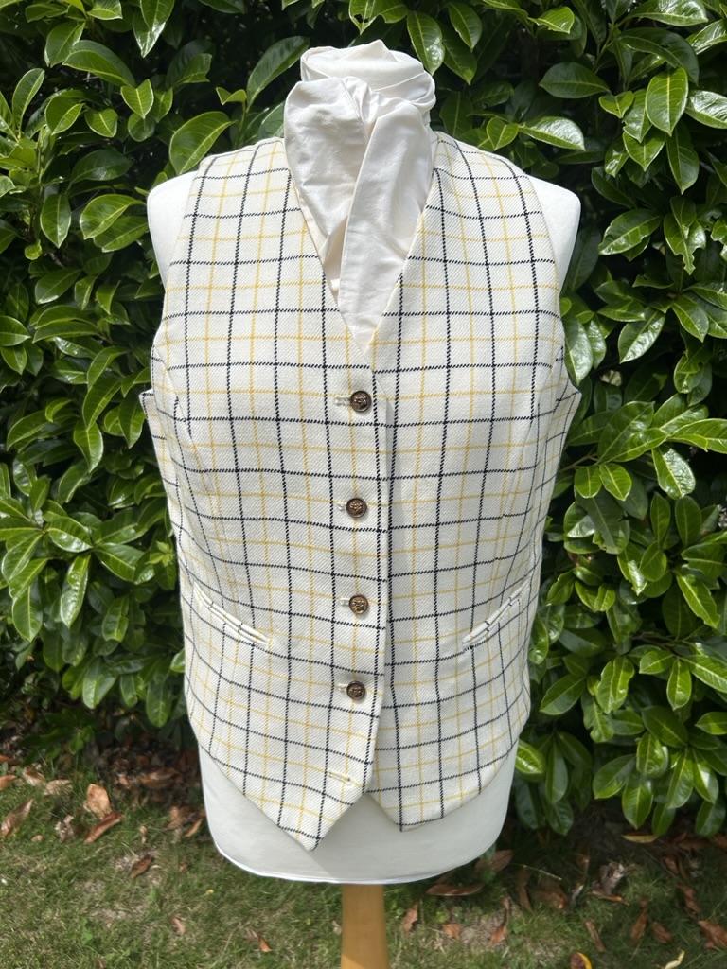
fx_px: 728
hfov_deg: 53.1
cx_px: 364
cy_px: 484
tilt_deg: -19.6
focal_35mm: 26
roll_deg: +1.0
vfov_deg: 67.3
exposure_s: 1/6579
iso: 50
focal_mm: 5.7
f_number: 1.5
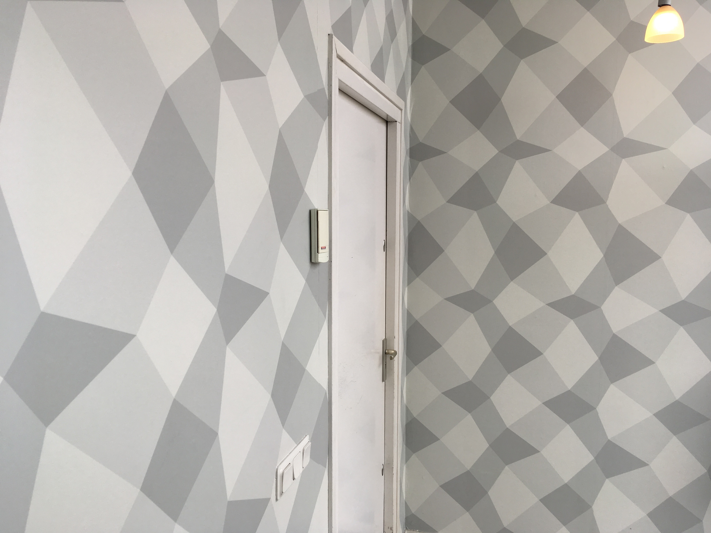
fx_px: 596
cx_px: 356
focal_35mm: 29
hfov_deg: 61.7
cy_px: 266
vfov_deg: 48.2
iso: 25
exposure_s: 1/105
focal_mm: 4.15
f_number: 2.2
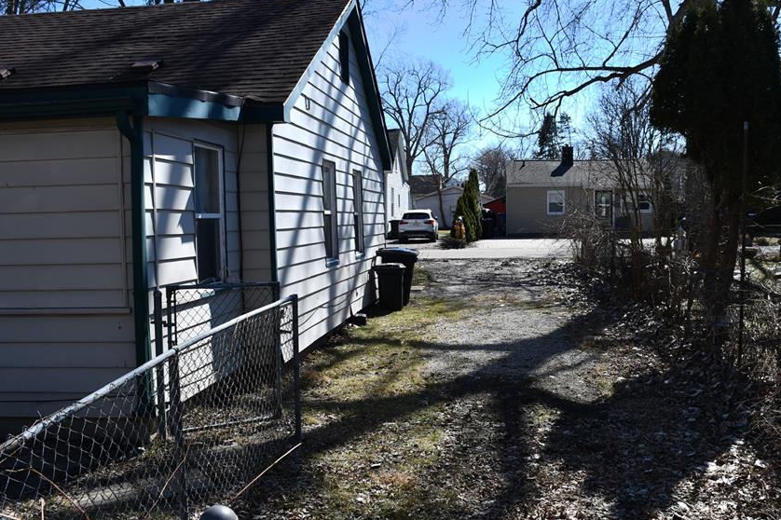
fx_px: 716
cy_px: 267
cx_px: 461
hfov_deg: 56.9
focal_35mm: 33
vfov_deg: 39.9
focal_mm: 18
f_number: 7.1
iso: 50
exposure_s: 1/200
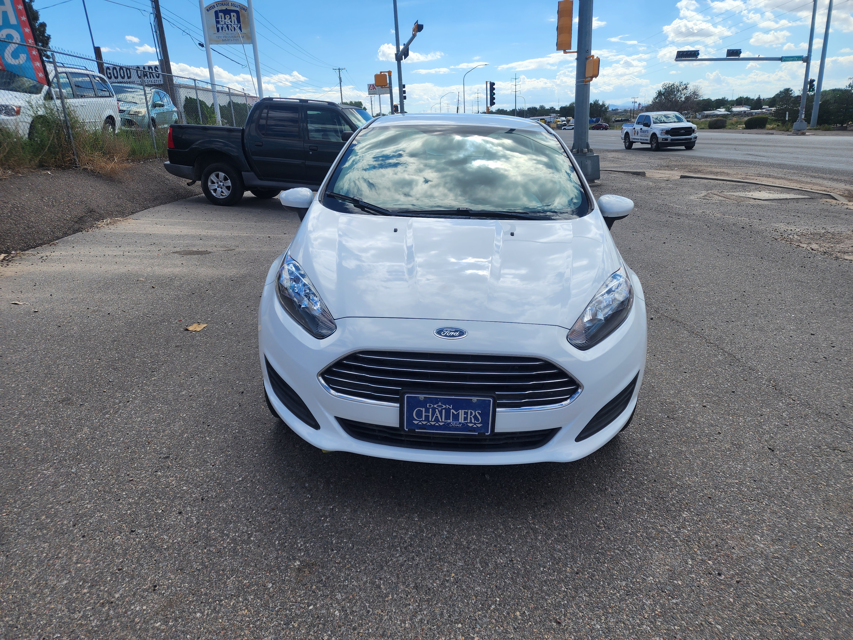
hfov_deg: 73.9
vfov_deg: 58.9
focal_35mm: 23
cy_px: 320
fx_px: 567
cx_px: 426
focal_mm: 6.4
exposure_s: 1/1176
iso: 12
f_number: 1.8
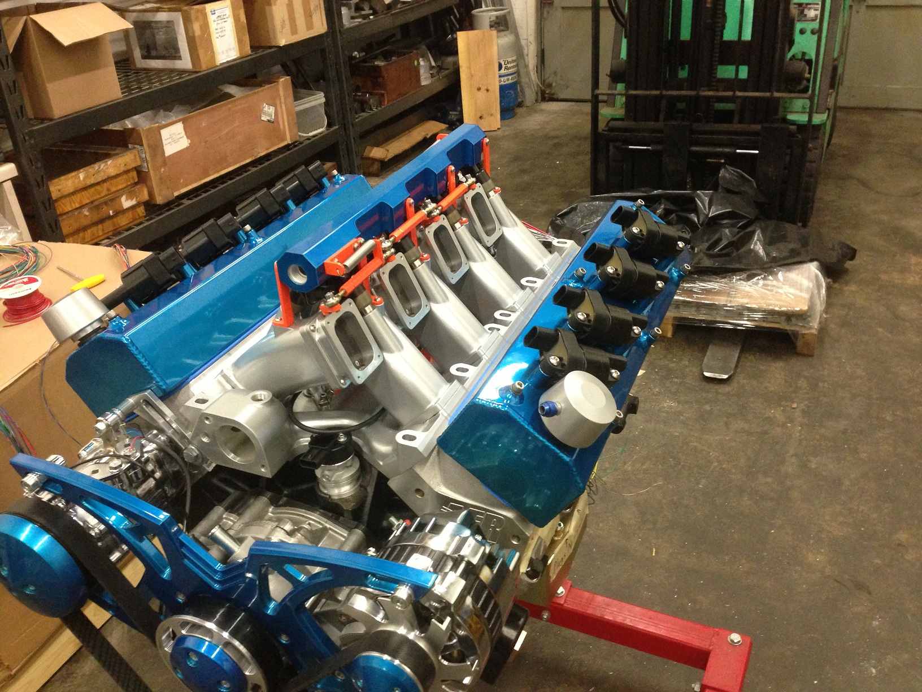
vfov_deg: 42.9
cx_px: 461
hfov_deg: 55.4
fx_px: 879
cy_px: 346
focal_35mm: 33
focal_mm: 4.13
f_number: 2.4
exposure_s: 1/20
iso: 320
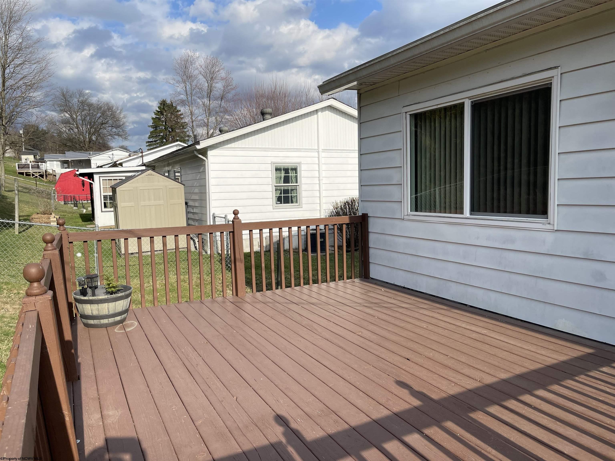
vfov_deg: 54.9
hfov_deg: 69.4
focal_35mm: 25
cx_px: 308
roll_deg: +0.9
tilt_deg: -5.2
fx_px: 444
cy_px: 230
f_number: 1.6
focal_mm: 5.1
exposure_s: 1/4348
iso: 32
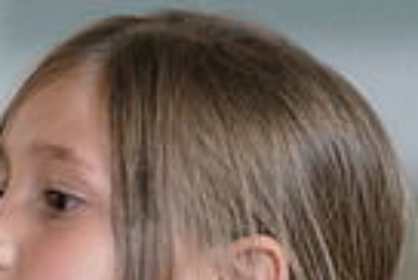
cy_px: 469
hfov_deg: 2.8
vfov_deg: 1.9
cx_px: 141
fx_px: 8415
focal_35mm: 724
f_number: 2.8
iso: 2000
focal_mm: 170
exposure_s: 1/800
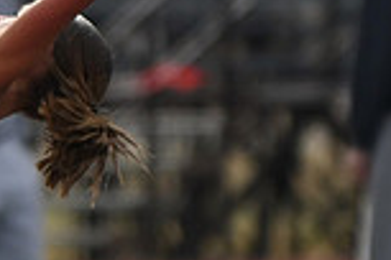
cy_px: 4
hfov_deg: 2.7
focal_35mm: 757
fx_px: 8221
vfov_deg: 1.8
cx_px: -227
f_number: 2.8
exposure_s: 1/8000
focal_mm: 200
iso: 320
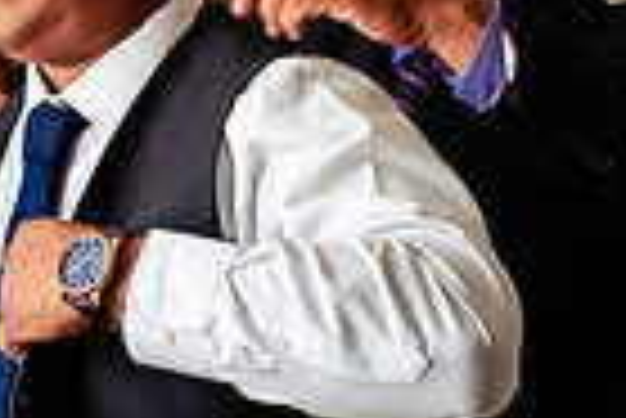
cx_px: 185
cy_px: 173
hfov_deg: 14.0
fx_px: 2541
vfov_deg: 9.4
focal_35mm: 146
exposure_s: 1/160
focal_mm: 35
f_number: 3.5
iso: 400
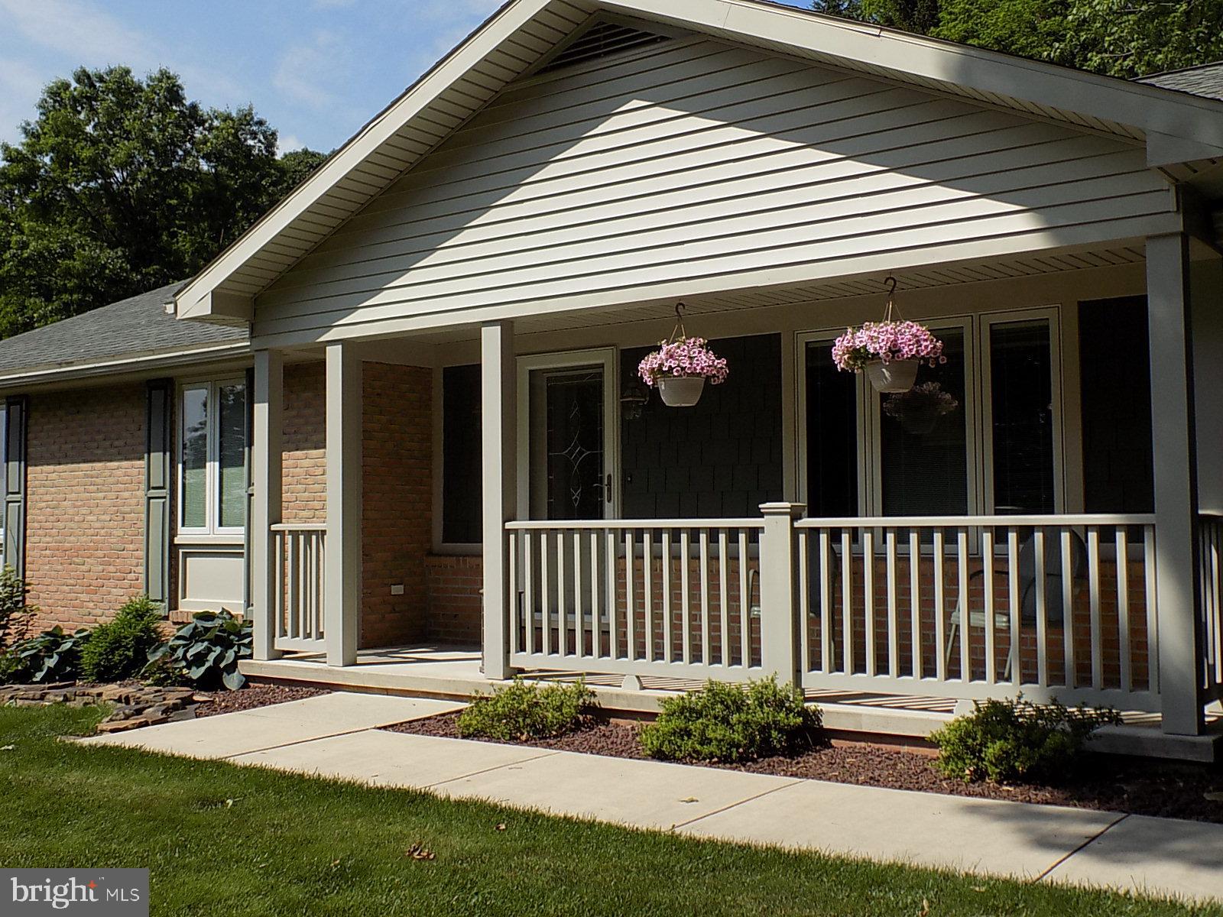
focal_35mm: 37
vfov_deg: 38.7
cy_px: 458
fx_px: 1307
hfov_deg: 50.1
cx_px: 612
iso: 80
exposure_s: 1/1250
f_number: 3.5
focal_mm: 6.6
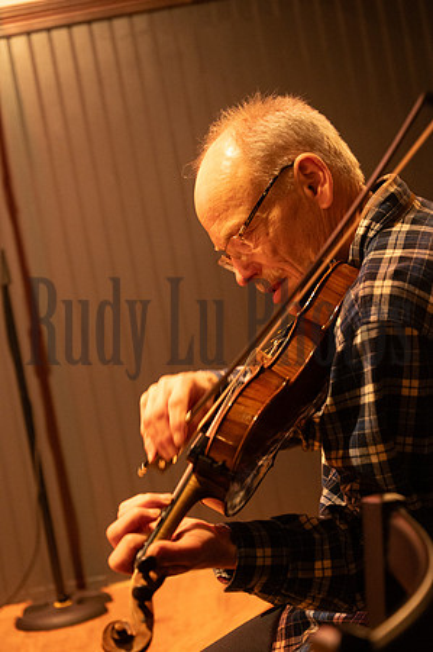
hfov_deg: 19.4
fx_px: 1266
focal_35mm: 70
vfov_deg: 28.9
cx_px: 216
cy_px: 326
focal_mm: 70
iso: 8000
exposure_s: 1/25
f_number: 4
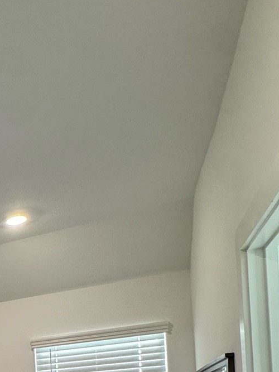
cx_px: -145
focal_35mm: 43
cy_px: 417
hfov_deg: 25.1
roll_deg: +2.7
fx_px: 462
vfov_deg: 36.5
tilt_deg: +0.7
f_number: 2.2
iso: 160
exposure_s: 1/60
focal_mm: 2.22
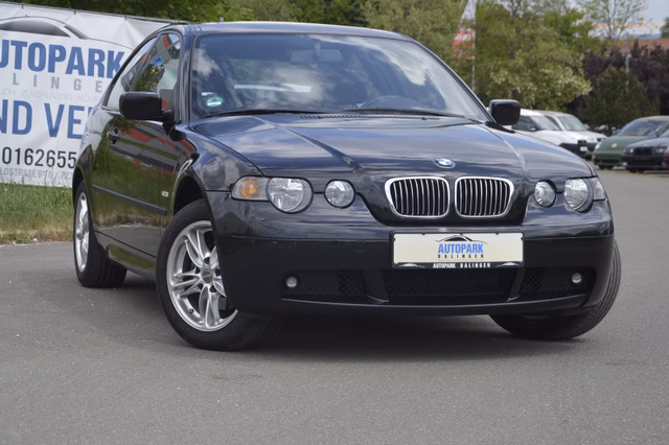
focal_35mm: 93
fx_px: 1727
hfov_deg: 21.9
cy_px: 222
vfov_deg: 14.7
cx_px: 334
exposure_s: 1/200
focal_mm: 62
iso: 100
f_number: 7.1
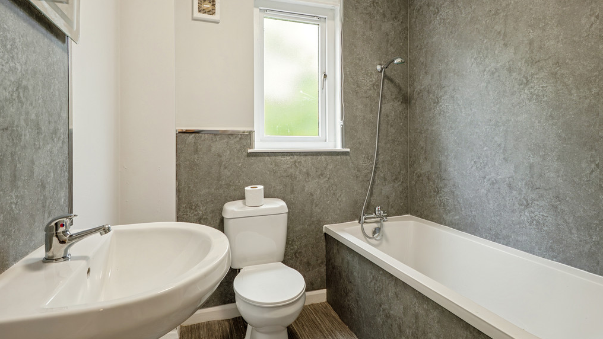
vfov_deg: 57.0
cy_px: 151
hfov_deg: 88.1
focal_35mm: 19
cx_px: 300
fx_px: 311
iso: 320
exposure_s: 1/10
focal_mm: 12.3
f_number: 9
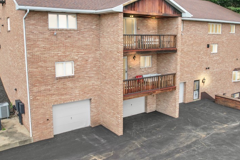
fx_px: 227
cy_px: 65
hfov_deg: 55.7
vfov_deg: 38.7
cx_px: 135
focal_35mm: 34
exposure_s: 1/725
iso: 100
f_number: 2.8
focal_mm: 8.38
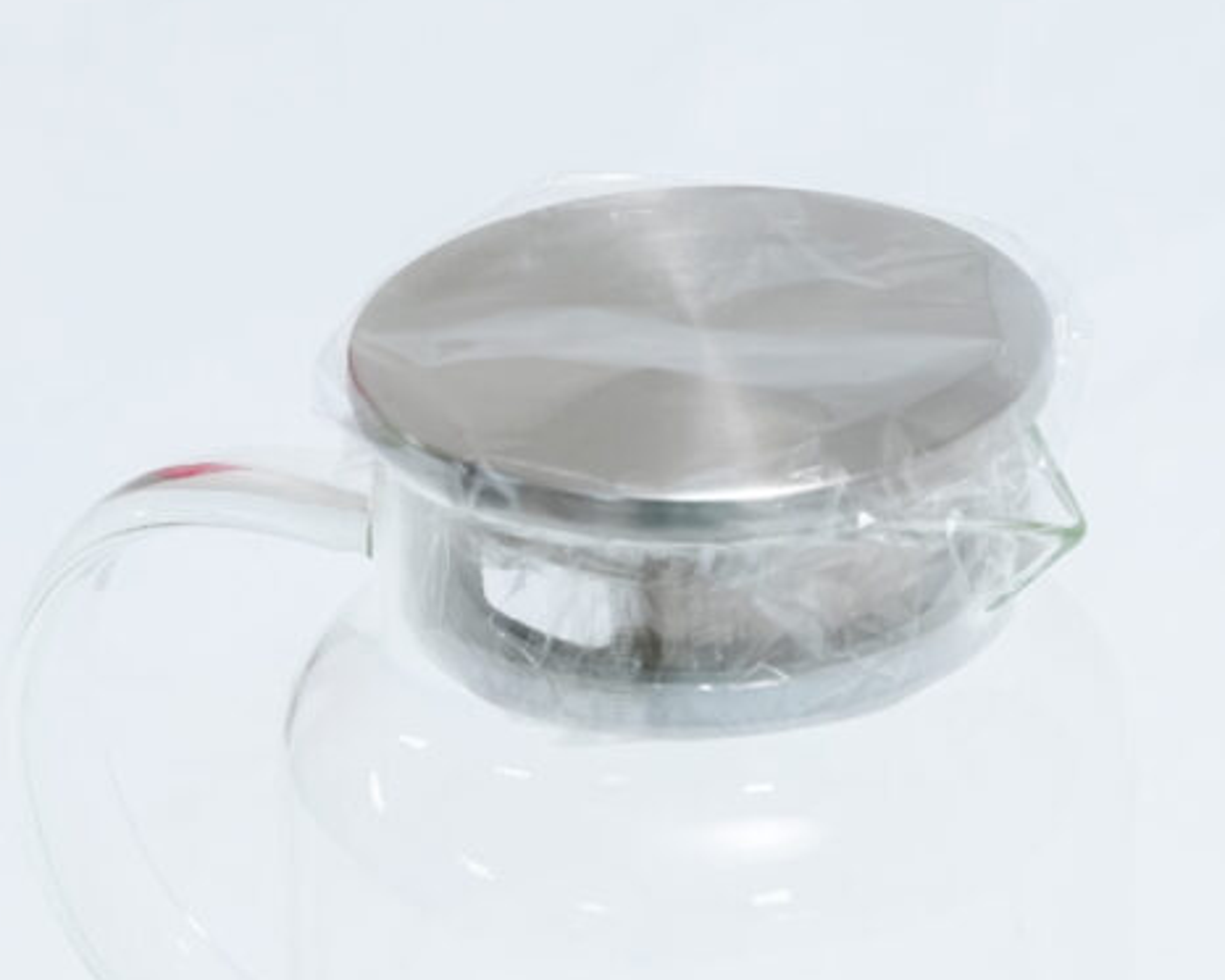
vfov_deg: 10.4
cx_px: 815
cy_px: 469
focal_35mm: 148
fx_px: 5367
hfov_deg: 13.0
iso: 2500
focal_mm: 70
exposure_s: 1/125
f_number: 10
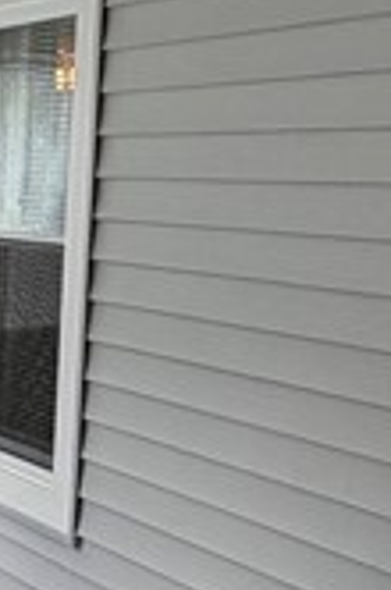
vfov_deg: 22.5
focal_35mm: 90
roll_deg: -3.6
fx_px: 1472
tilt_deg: -9.9
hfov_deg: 14.4
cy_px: 434
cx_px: -149
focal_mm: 2.22
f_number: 2.2
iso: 50
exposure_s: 1/120
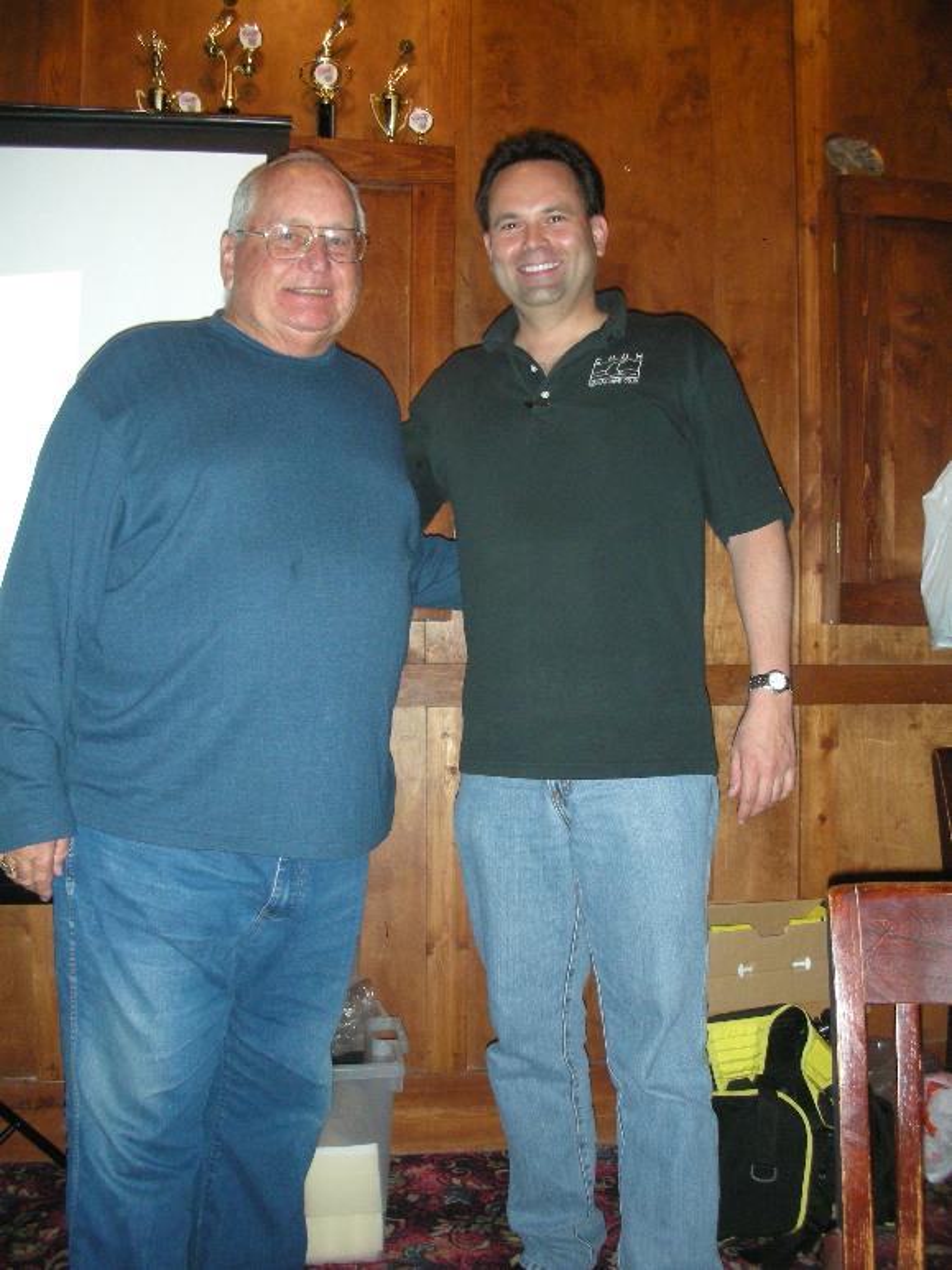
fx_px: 1283
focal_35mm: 35
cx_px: 476
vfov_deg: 52.6
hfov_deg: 40.7
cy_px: 635
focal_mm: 5.8
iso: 217
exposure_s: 1/60
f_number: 2.8
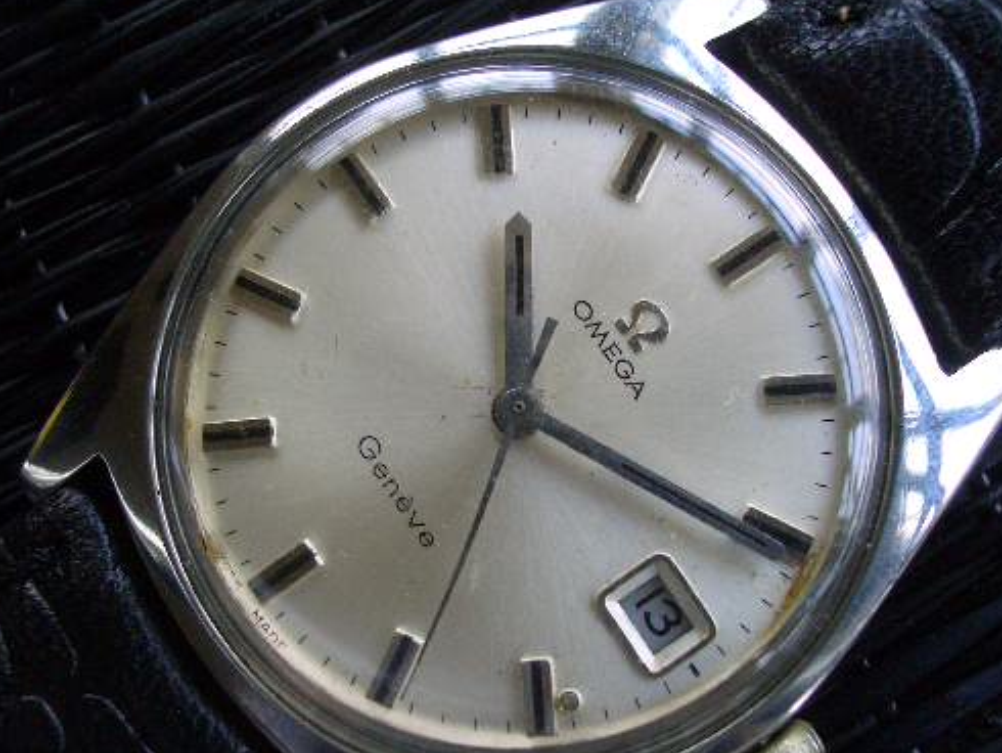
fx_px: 1853
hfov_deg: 30.3
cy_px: 432
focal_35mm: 64
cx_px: 491
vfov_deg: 22.9
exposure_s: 1/80
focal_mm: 8.2
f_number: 3.1
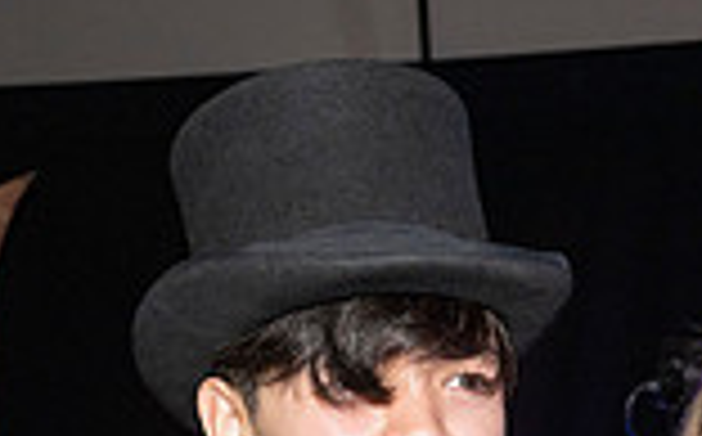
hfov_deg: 19.0
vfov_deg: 10.9
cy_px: 962
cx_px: 729
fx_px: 2025
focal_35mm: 106
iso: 1000
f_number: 5.6
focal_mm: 24
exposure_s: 1/100
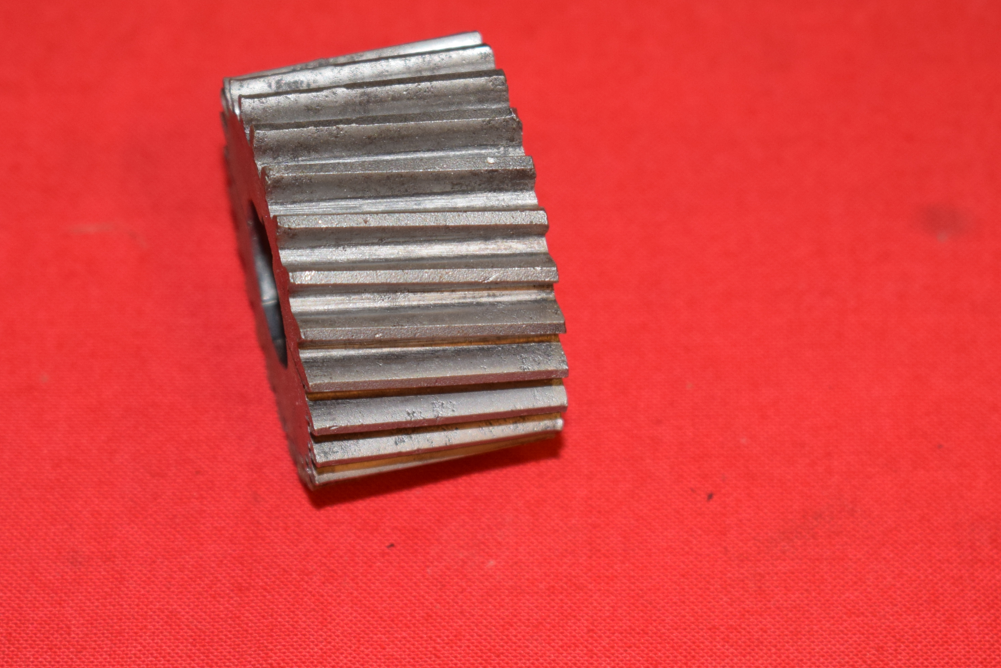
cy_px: 353
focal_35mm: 126
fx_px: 3498
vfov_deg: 10.9
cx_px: 378
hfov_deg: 16.3
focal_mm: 55
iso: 640
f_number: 5.6
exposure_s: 1/60
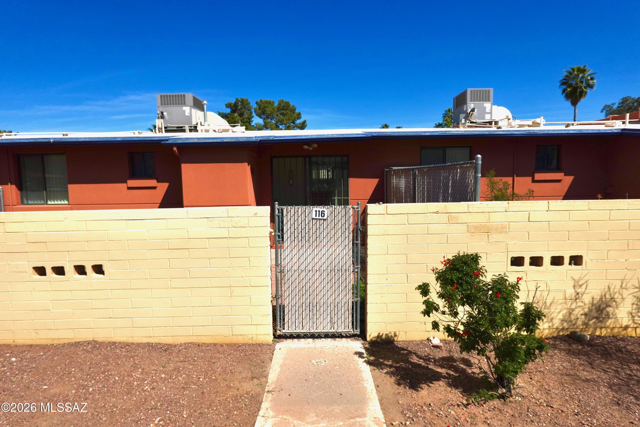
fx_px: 356
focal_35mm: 20
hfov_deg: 84.0
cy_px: 214
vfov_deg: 61.9
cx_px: 320
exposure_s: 1/12800
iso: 125
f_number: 2.8
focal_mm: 7.6
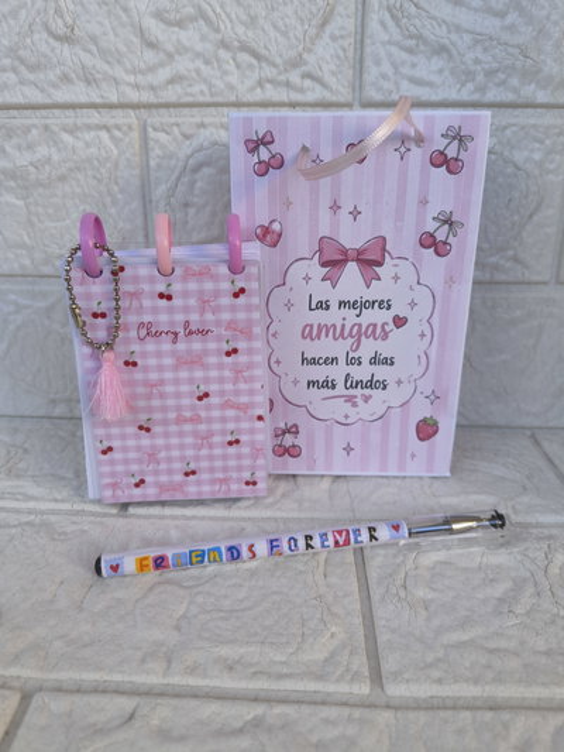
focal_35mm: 24
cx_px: 282
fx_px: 521
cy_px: 376
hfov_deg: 56.8
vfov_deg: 71.6
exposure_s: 1/141
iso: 100
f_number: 1.8
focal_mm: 5.56
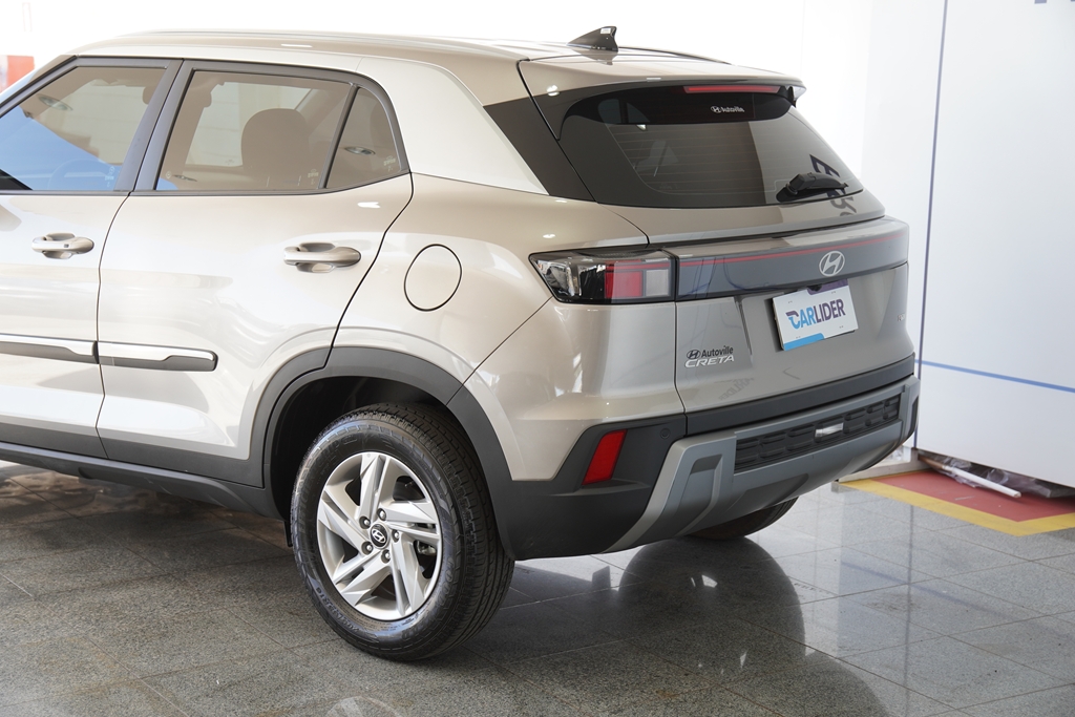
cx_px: 538
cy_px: 358
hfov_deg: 35.0
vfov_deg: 23.8
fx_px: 1702
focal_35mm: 57
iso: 125
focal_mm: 38
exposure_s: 1/80
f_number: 3.2
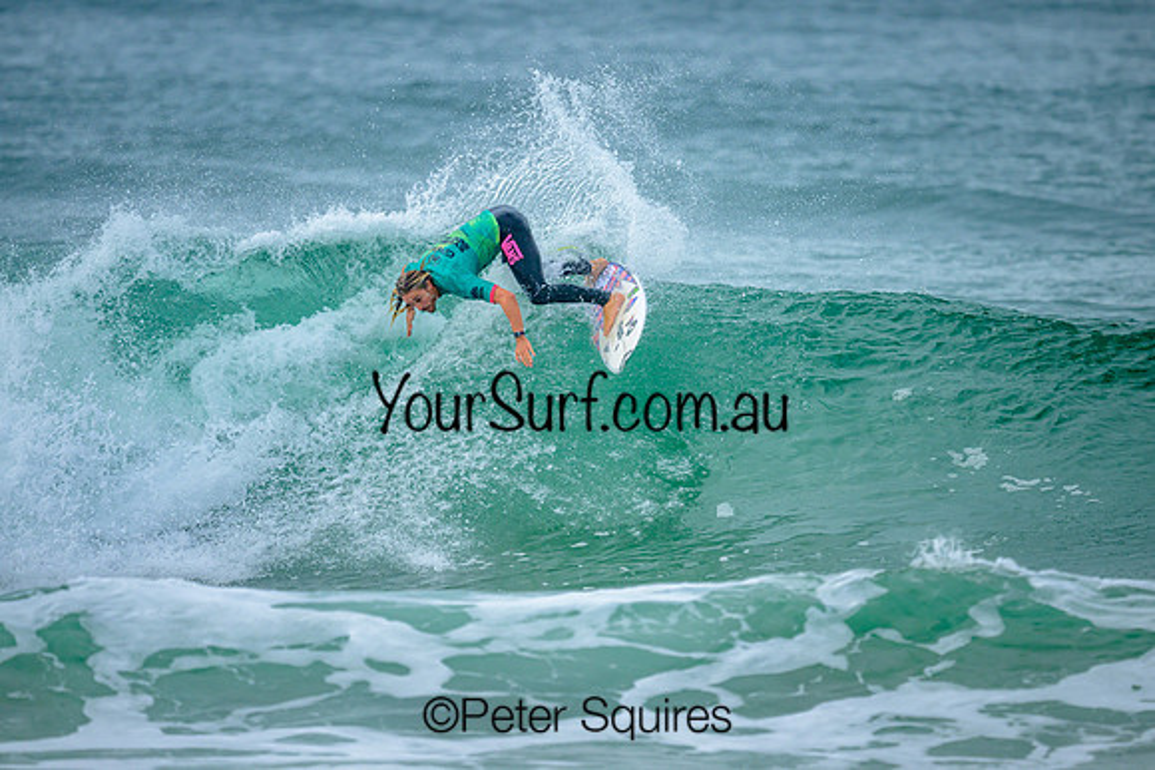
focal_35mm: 800
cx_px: 578
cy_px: 385
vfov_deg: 1.7
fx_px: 25671
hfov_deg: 2.6
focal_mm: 800
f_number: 6.3
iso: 400
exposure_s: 1/2000
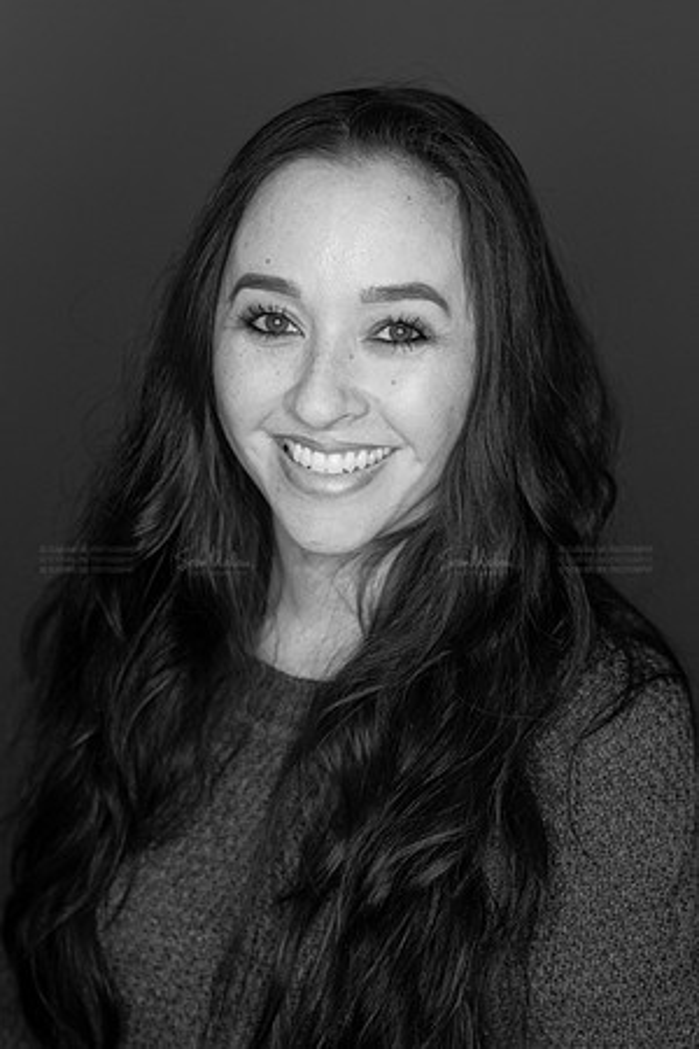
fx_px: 2475
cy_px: 524
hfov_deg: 16.1
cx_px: 350
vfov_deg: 23.9
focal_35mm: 85
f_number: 3.5
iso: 2000
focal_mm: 85
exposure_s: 1/250
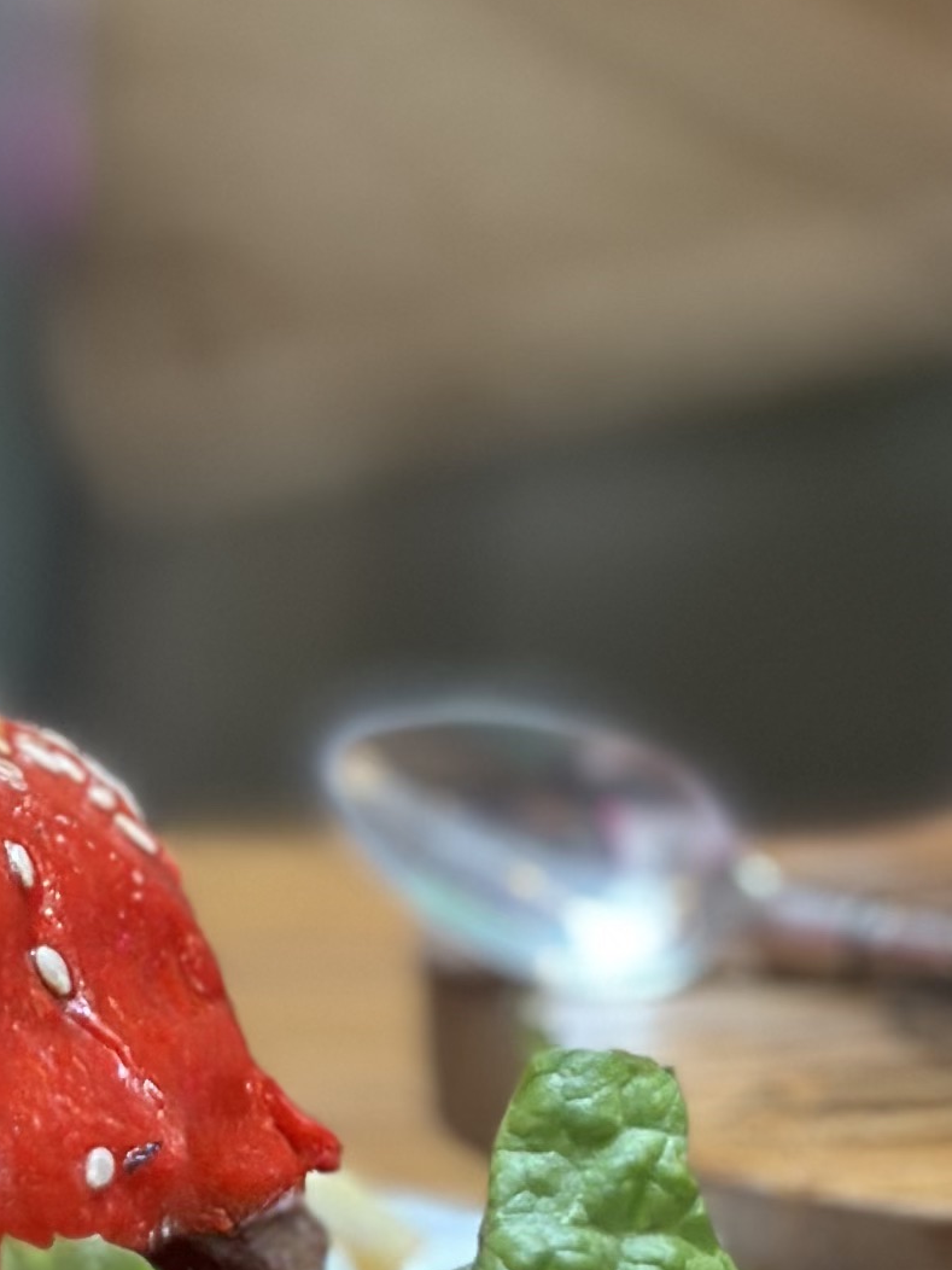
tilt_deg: -3.8
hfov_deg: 8.1
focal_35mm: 184
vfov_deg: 10.6
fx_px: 6747
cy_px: -18
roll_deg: +1.6
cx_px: 288
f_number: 1.78
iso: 200
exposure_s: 1/60
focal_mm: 6.86
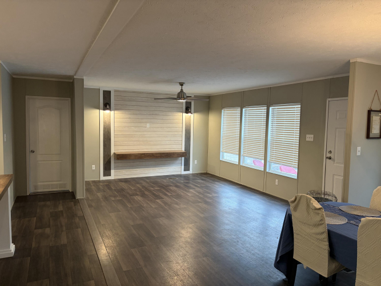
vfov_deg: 53.0
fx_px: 286
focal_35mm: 26
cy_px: 143
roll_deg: -1.1
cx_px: 190
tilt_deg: -4.4
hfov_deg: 67.3
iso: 200
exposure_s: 1/60
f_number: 1.6
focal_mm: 5.96
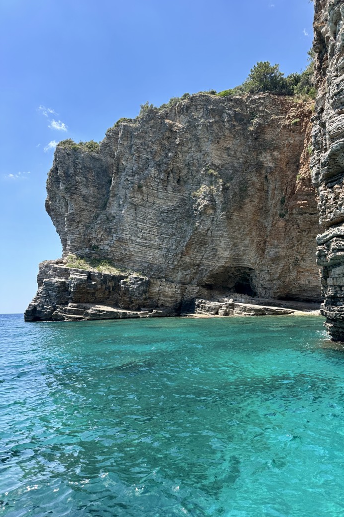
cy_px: 265
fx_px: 373
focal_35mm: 26
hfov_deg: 49.3
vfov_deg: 69.4
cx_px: 201
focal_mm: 6.86
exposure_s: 1/1517
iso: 80
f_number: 1.78
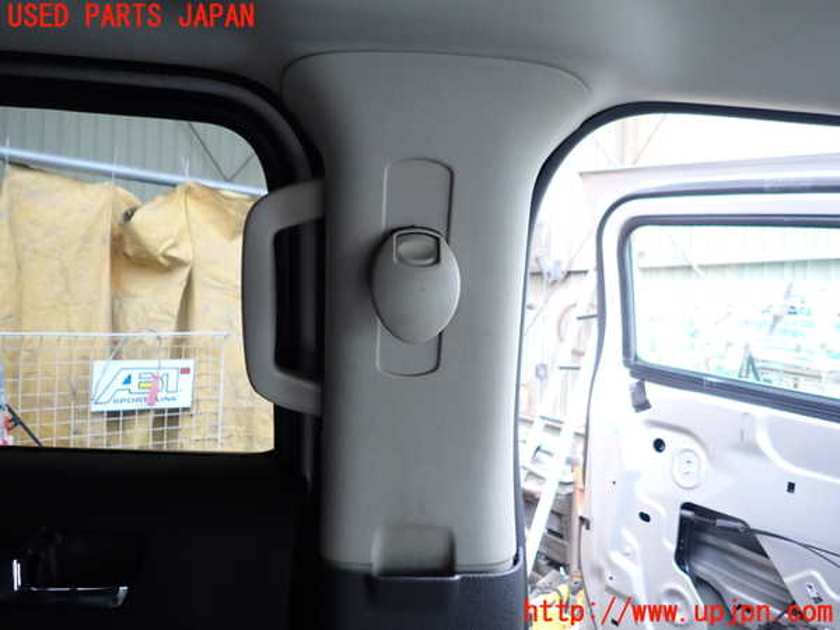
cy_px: 315
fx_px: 607
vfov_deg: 54.9
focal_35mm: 25
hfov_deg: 69.4
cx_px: 420
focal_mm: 4.5
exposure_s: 1/30
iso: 200
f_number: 2
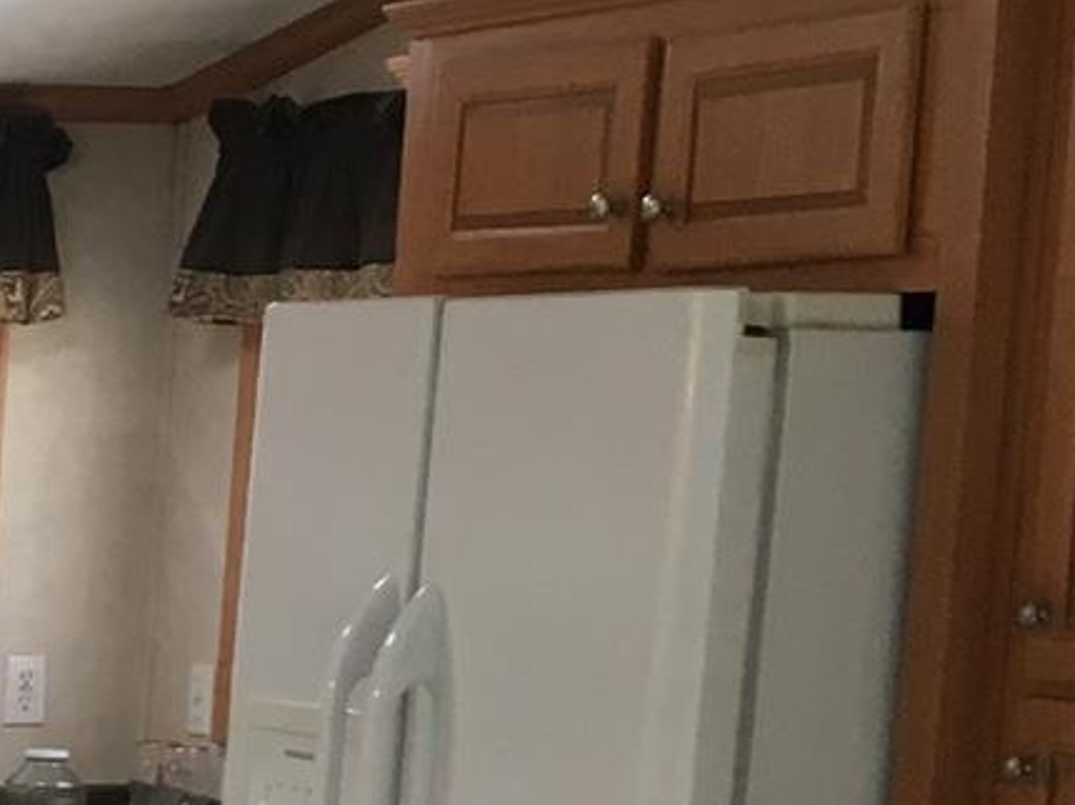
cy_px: 1048
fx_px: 4221
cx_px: -1348
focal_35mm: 136
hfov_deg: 12.1
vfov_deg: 10.6
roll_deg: -1.1
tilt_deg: -9.7
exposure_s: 1/30
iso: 32
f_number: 2.2
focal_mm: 4.15
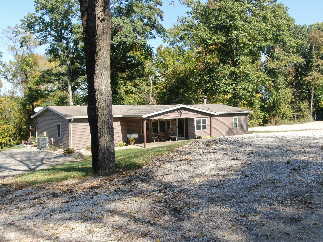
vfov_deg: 37.7
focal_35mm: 38
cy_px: 121
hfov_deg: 49.0
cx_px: 162
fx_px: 355
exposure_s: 1/320
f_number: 3.4
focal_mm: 6.48
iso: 100
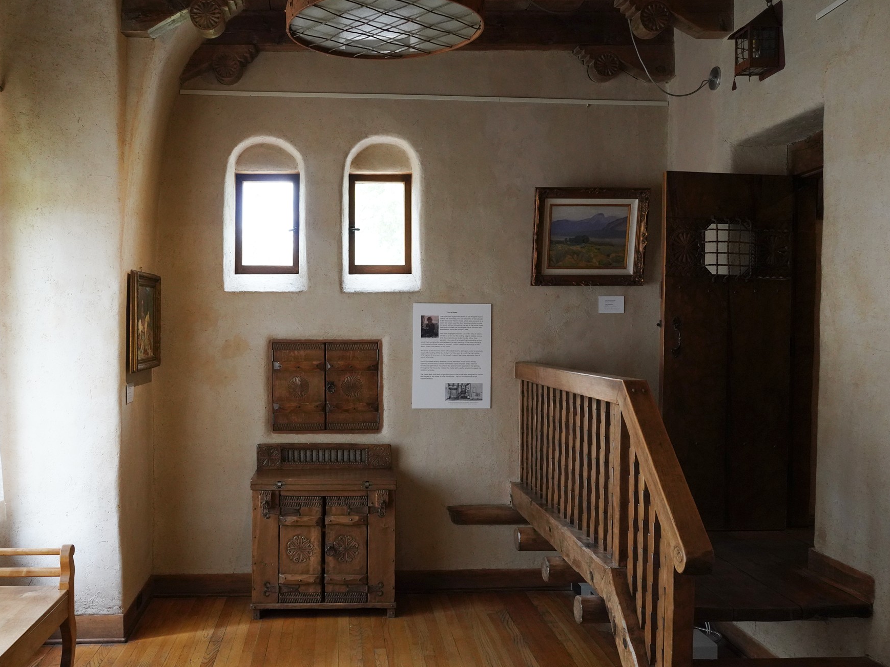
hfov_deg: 58.1
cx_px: 380
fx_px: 797
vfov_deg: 45.4
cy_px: 337
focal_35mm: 31
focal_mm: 28
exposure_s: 1/100
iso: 4000
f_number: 9
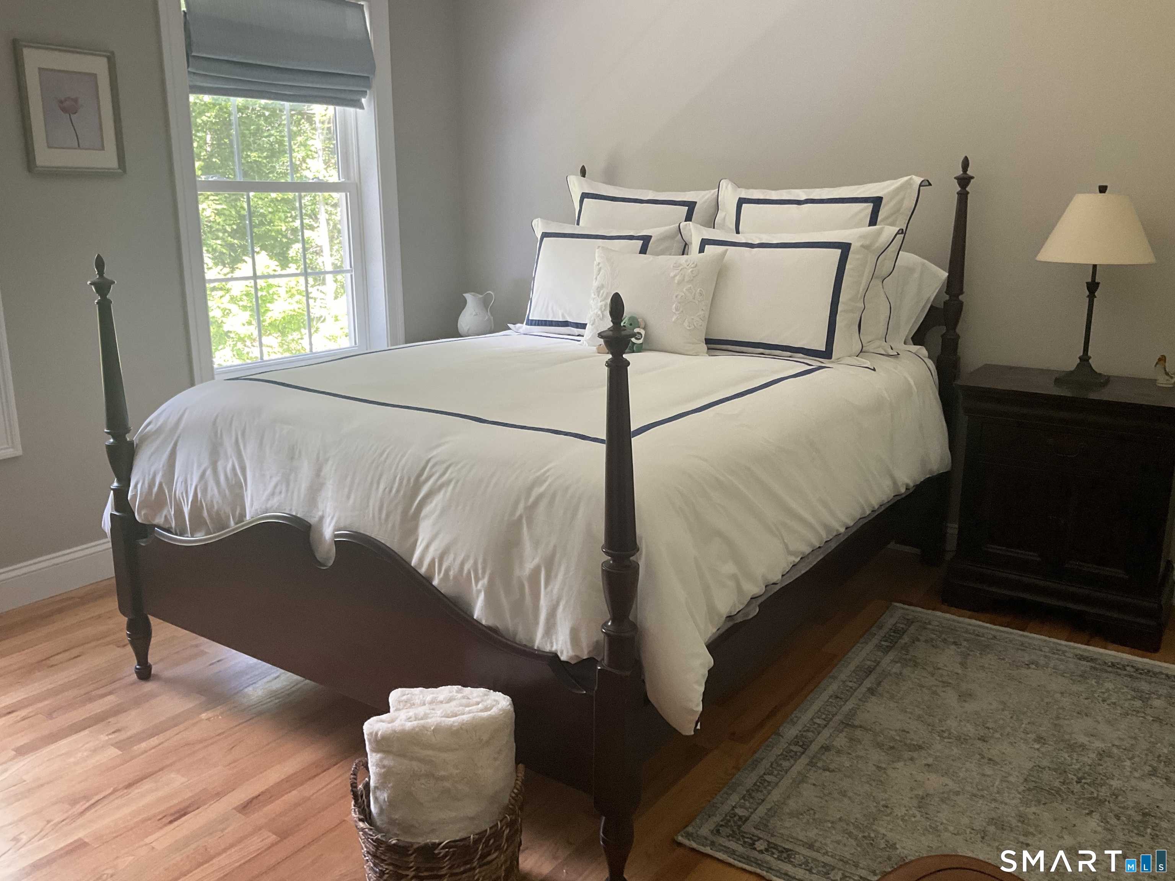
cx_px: 588
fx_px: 984
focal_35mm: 29
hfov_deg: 61.7
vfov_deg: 48.2
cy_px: 440
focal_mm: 3
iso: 100
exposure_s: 1/60
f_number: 1.8
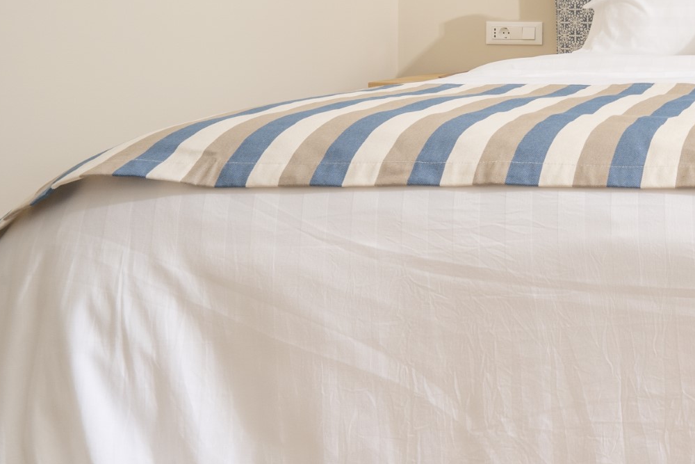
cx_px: 847
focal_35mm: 45
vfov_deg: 28.4
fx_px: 869
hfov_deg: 34.3
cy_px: 21
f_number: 13
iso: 125
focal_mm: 18
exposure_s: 1/13
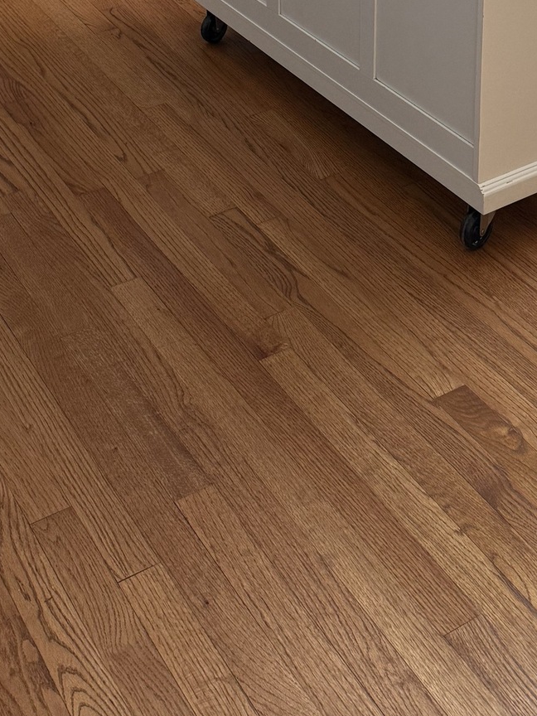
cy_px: -214
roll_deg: -1.9
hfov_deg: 22.7
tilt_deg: -15.7
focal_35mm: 64
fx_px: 1324
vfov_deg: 25.9
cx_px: 392
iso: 200
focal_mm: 6.76
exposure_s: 1/93
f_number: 1.78
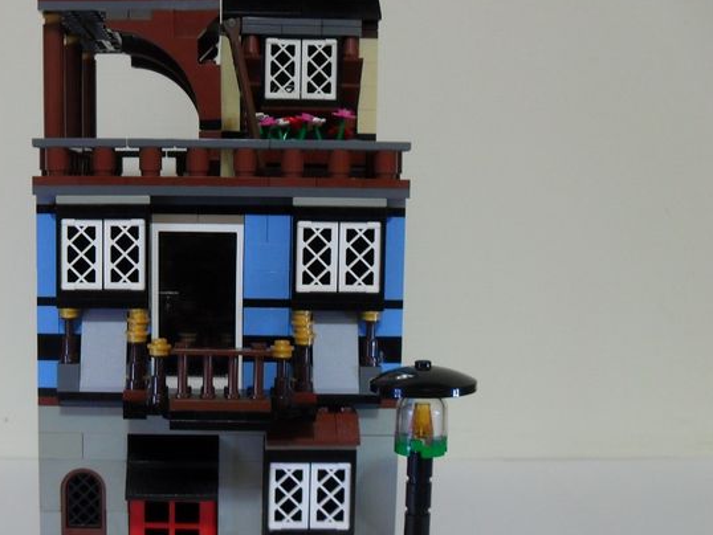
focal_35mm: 52
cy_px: 319
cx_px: 217
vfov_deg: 28.0
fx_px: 1072
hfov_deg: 36.3
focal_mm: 6.2
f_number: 2.8
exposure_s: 1/15
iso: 200
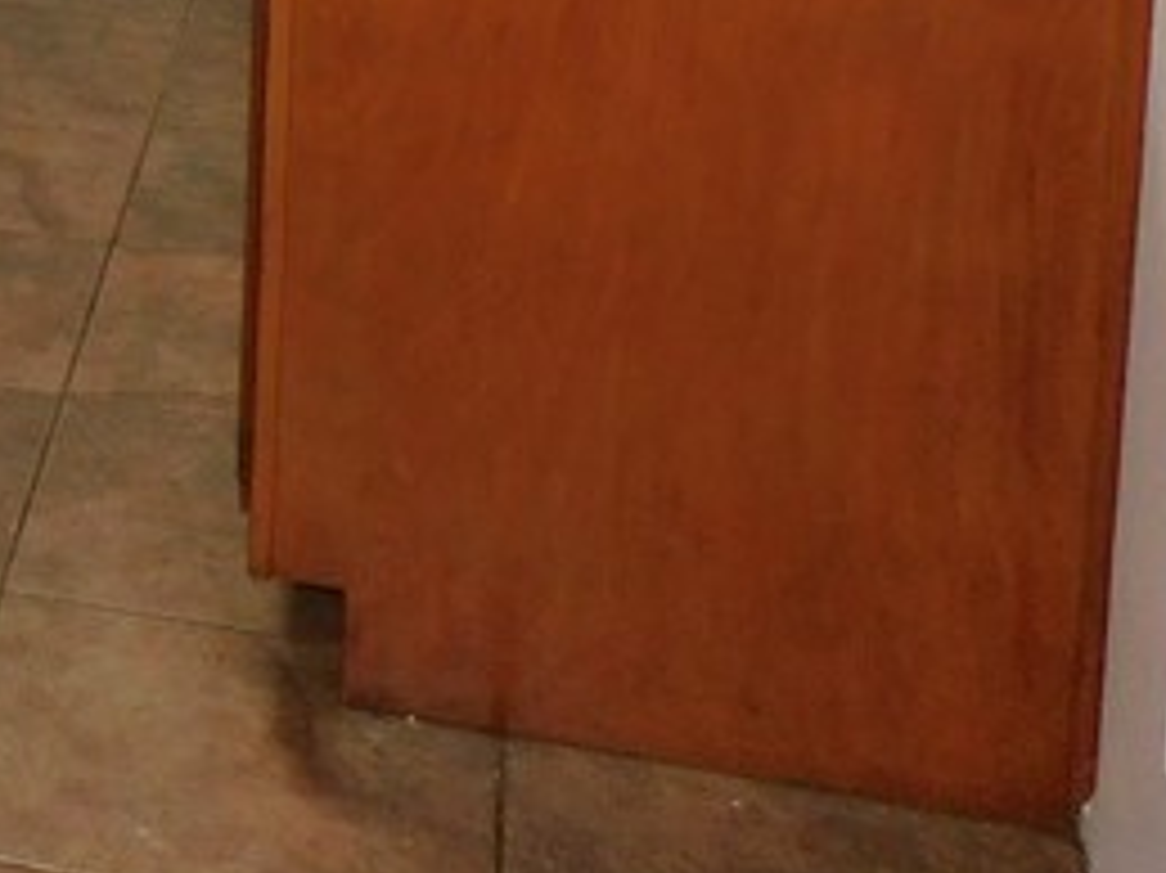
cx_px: -846
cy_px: -518
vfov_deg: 14.8
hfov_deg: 17.9
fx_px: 3064
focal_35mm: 91
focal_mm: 4
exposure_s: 1/30
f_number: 3
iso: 200
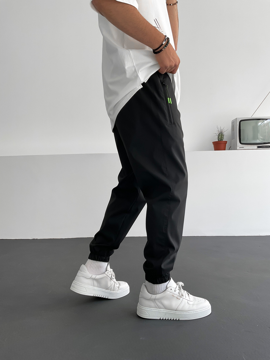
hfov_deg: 48.2
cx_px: 135
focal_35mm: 29
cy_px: 180
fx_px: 302
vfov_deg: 61.7
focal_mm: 3
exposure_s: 1/120
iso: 25
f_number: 1.8
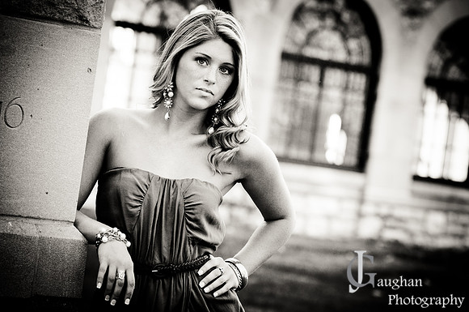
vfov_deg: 8.7
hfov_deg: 13.1
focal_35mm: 158
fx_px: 2049
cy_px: 156
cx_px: 234
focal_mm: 105
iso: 640
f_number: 3.5
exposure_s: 1/400
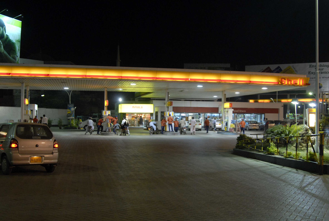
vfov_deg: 37.0
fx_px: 330
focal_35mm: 36
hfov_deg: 53.0
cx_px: 164
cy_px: 110
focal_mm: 24
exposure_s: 1/10
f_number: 4.5
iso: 800
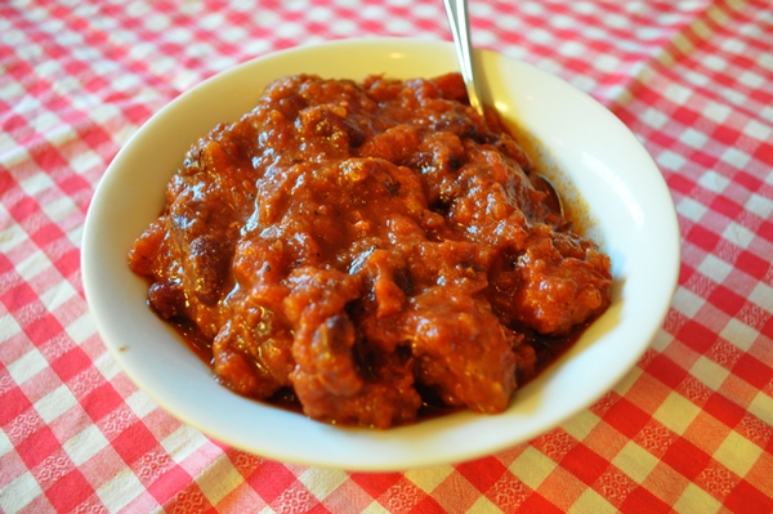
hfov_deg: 57.3
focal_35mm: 33
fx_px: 708
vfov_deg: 39.9
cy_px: 257
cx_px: 386
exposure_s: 1/10
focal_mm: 22
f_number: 3.8
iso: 1600
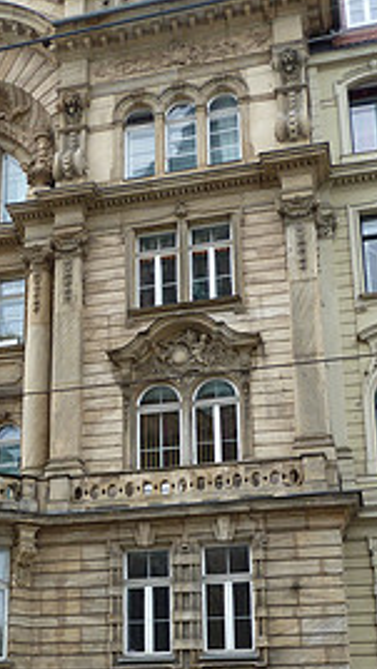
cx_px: -29
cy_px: 482
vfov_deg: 32.3
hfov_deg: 18.2
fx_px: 1136
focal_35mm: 64
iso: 80
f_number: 4
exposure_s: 1/200
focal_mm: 5.7
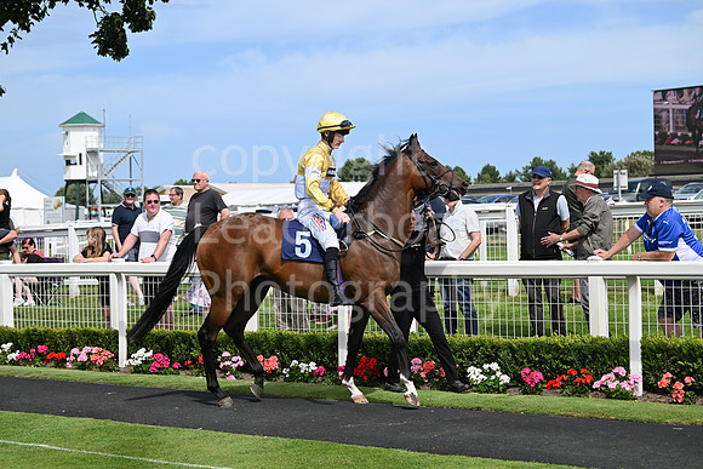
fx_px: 1367
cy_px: 234
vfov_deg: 19.5
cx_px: 352
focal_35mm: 70
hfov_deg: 28.8
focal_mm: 70
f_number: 4.5
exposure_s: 1/5000
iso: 400
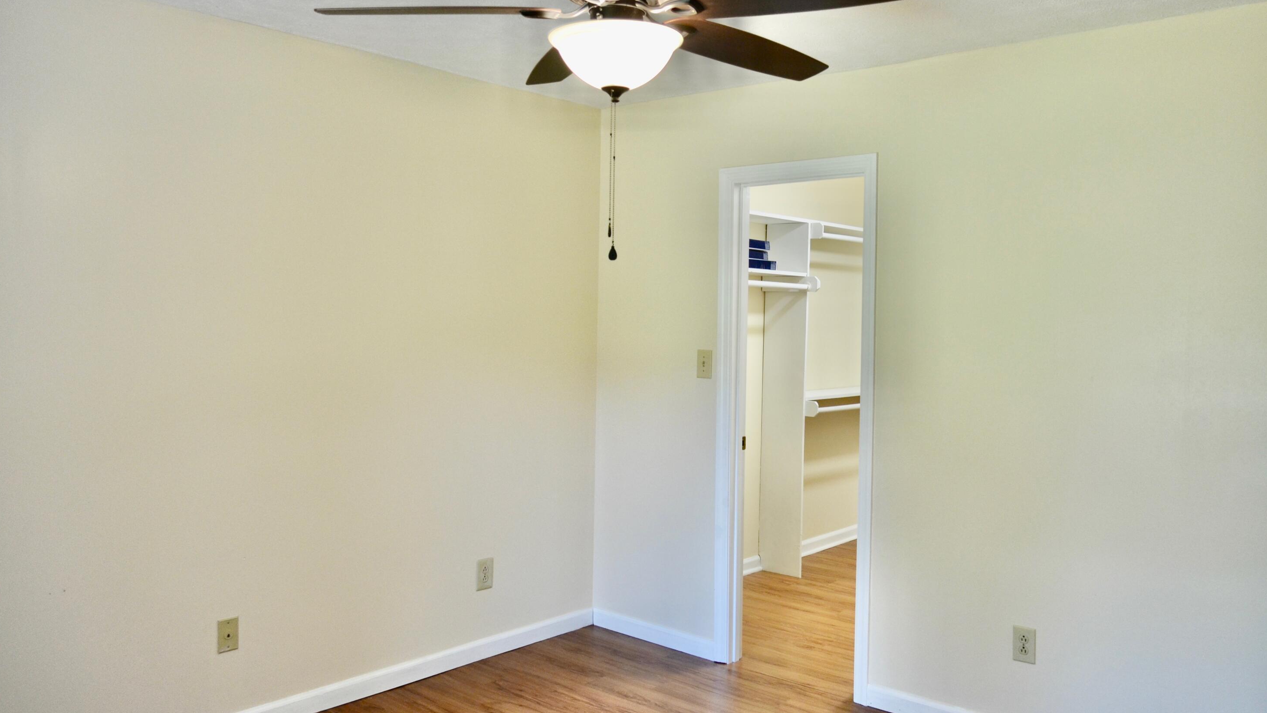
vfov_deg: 40.2
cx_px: 638
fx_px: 974
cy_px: 346
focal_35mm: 29
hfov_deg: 66.1
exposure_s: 1/60
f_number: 4
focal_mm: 18
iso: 500
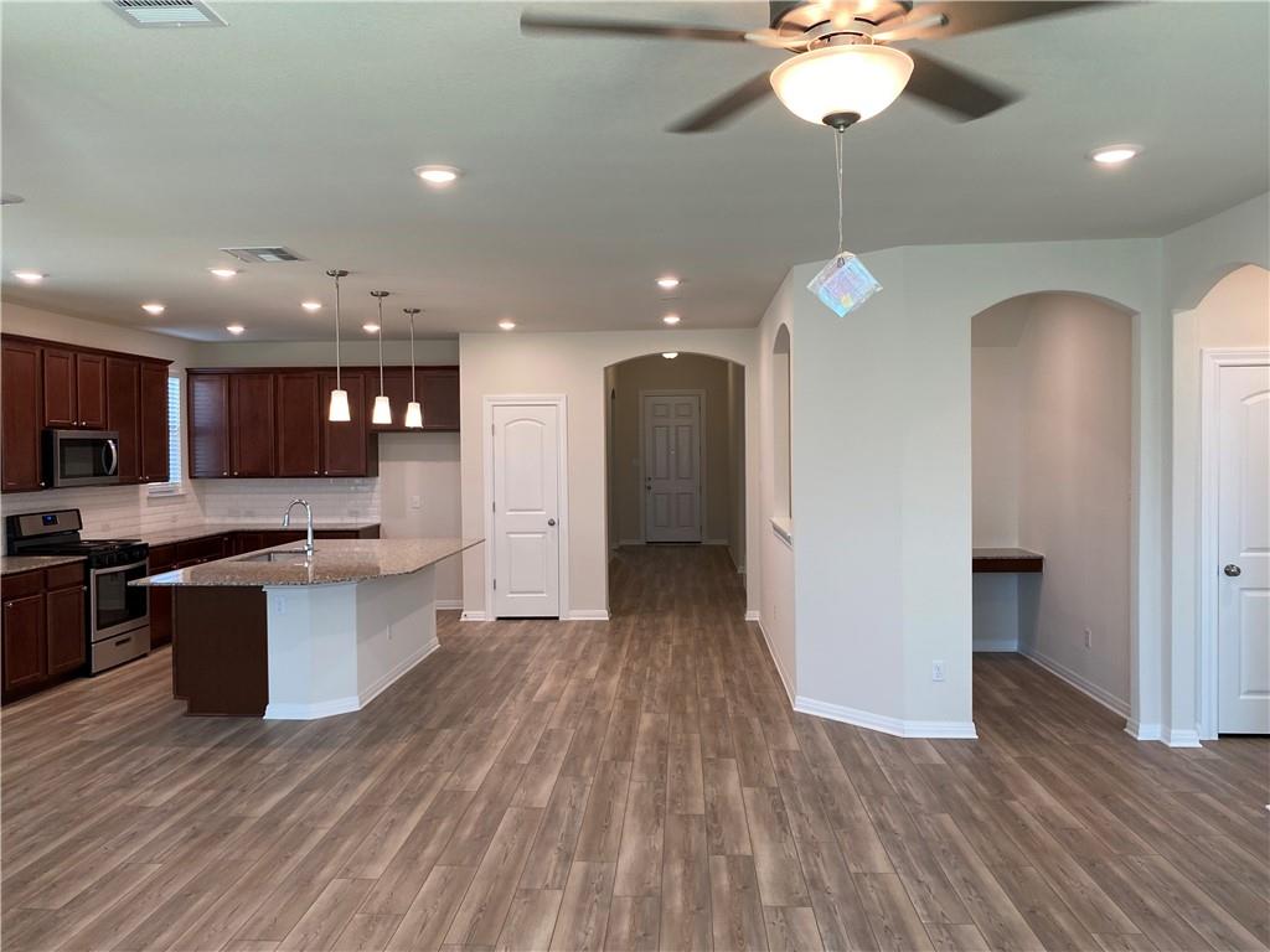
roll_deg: +0.3
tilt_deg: -2.4
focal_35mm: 26
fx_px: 954
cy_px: 476
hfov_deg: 67.3
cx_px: 635
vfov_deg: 53.1
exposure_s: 1/120
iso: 125
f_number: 1.8
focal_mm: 4.25
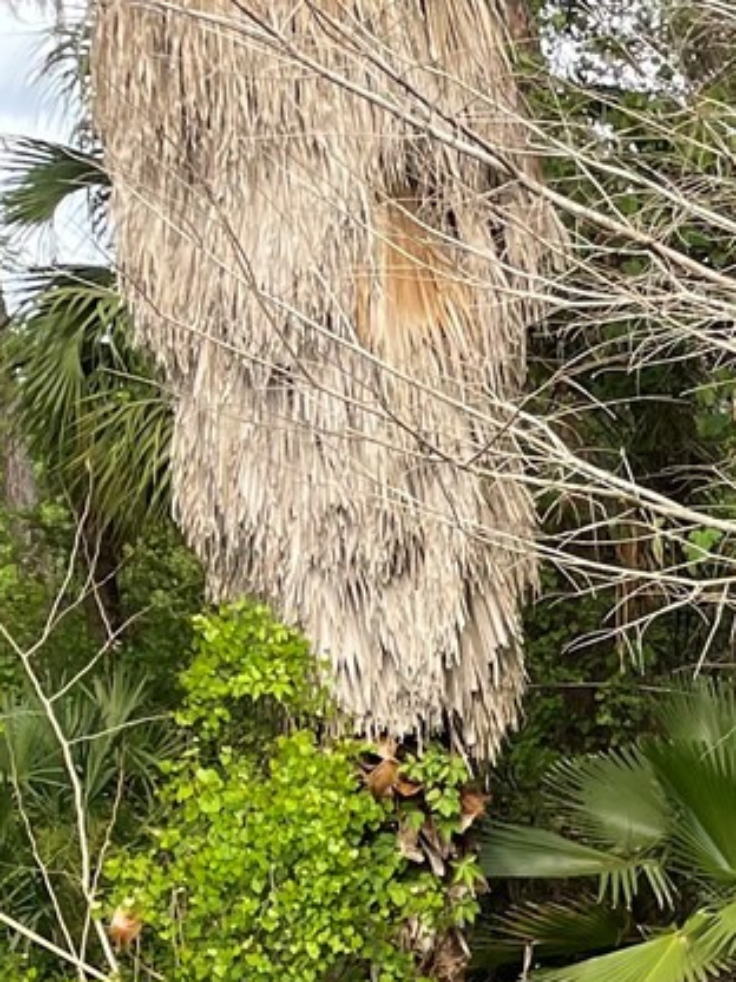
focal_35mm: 100
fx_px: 2835
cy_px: 1263
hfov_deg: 12.1
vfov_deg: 18.3
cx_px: 1710
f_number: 1.6
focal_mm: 4.2
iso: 32
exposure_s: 1/506
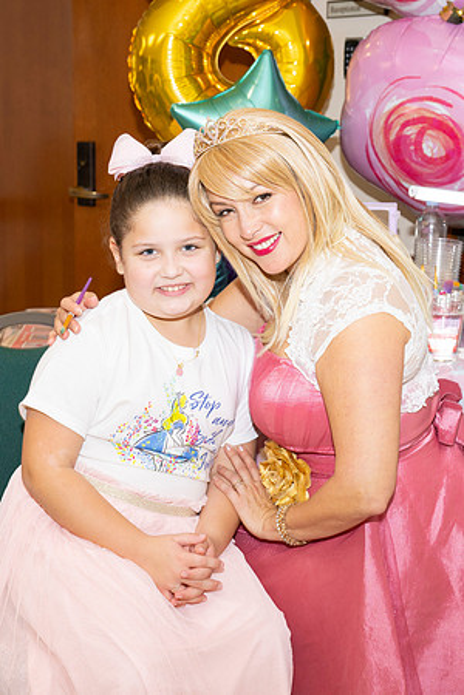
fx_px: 1218
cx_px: 259
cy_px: 348
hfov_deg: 21.6
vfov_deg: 31.9
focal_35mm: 63
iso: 400
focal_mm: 42
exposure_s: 1/100
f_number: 5
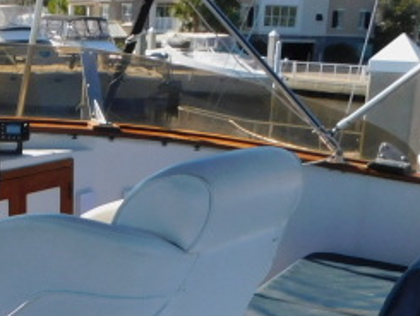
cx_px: 24
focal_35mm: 75
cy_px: 313
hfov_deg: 25.0
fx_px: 910
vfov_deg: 19.1
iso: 125
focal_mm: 4
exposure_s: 1/1000
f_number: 3
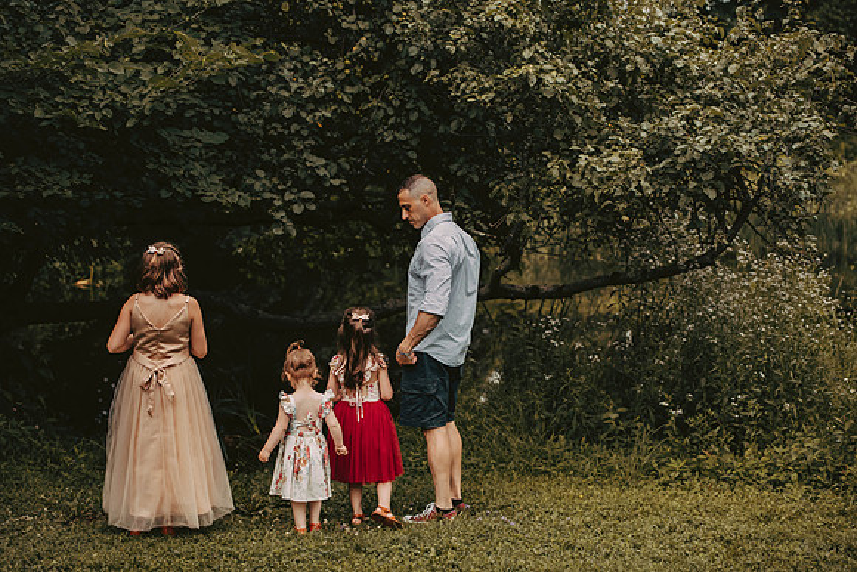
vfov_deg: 19.5
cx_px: 428
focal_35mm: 70
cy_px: 286
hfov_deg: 28.8
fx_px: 1667
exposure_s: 1/3200
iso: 640
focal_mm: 70
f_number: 2.8
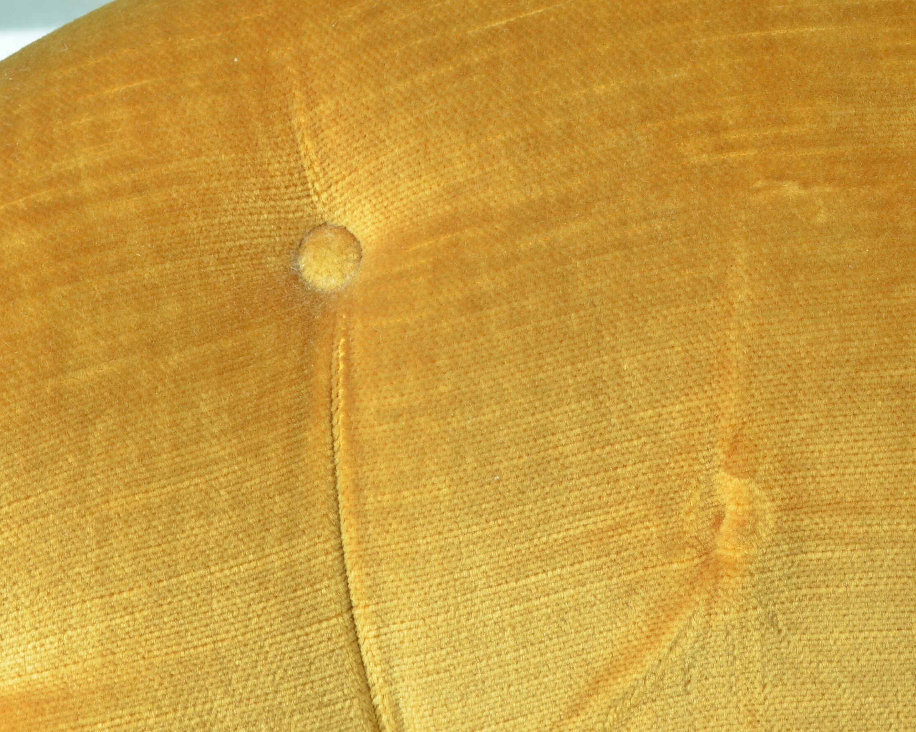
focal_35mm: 106
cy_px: 500
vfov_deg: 14.5
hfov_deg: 18.0
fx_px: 2868
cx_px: 695
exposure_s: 1/125
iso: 125
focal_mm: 45
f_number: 8
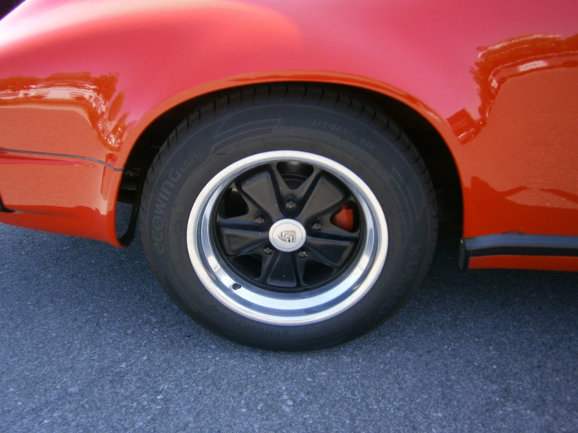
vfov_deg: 53.1
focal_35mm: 26
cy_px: 216
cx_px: 289
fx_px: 434
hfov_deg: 67.3
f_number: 2.8
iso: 125
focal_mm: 4.7
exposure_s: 1/250
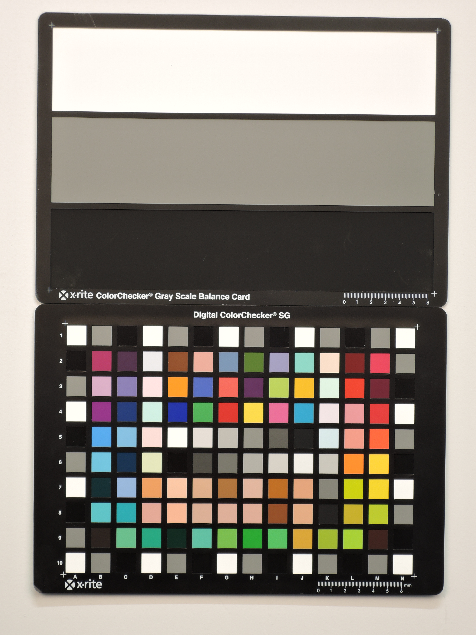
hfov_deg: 15.6
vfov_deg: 20.7
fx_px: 1742
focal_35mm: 95
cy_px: 318
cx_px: 238
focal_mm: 20.2
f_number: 5
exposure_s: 1/3
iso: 80
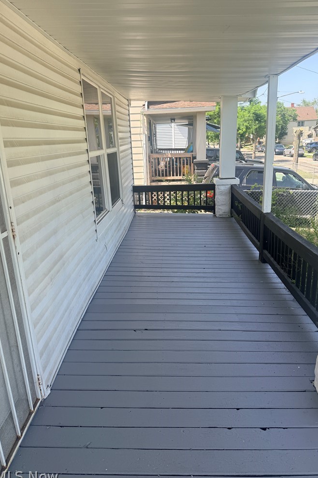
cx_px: 178
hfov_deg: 49.4
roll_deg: +1.1
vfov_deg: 69.4
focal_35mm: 26
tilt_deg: -14.6
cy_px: 239
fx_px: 345
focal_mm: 6.76
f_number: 1.78
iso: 100
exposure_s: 1/1156
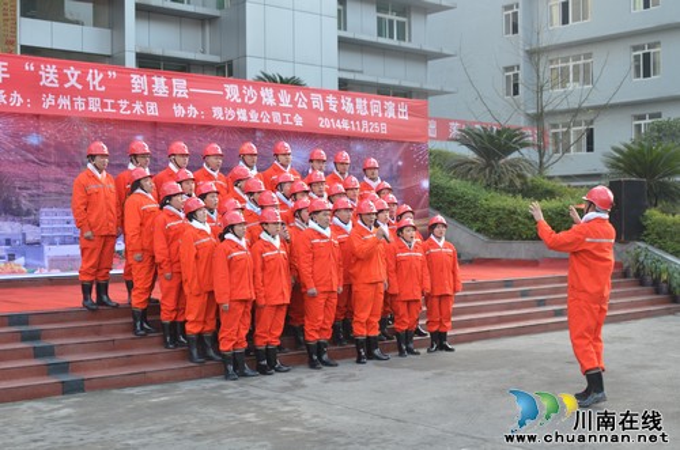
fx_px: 905
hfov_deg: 41.2
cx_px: 340
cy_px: 225
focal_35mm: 48
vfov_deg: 27.9
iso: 250
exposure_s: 1/125
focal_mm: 32
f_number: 5.6
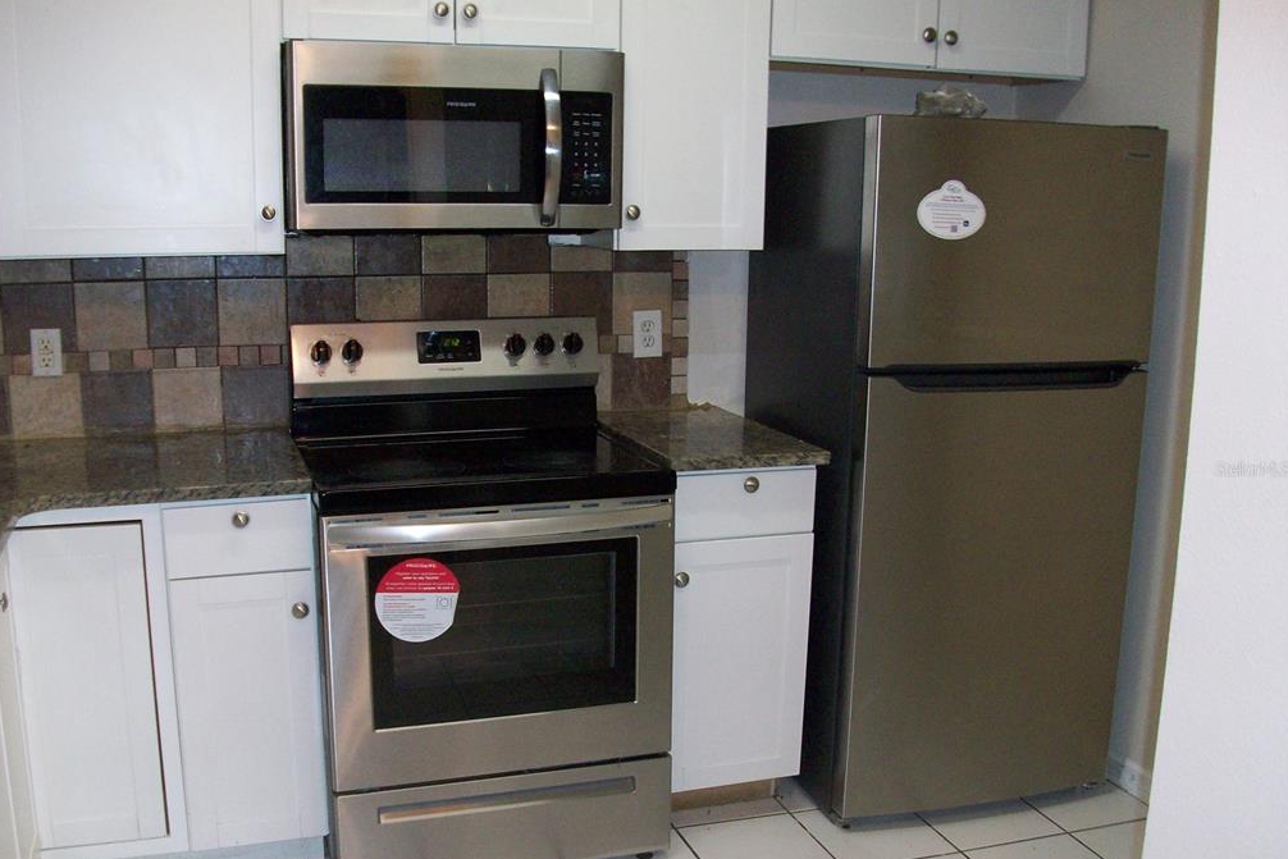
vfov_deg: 36.9
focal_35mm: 36
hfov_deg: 53.1
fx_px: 1288
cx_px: 638
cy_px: 469
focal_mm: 5.7
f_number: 2.8
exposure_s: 1/60
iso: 160
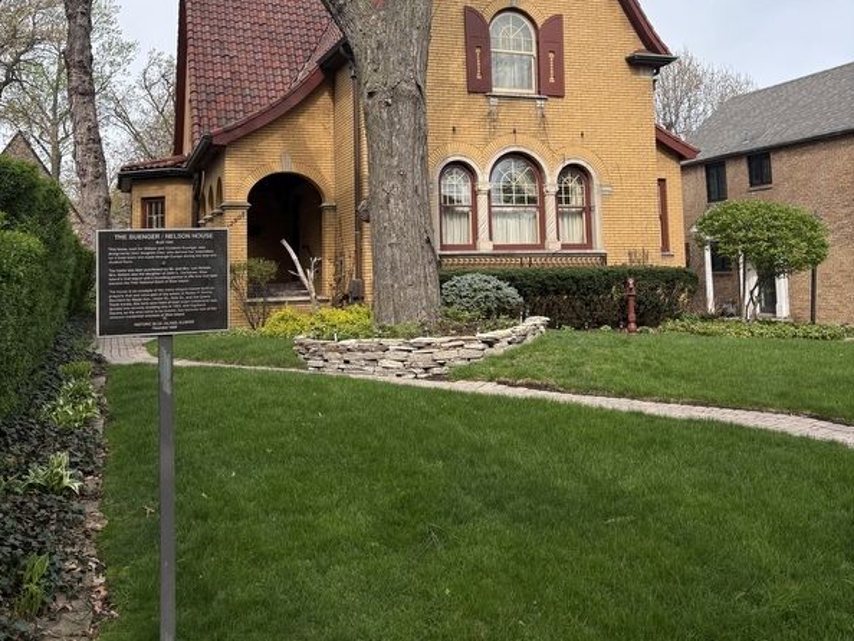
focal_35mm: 35
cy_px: 188
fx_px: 864
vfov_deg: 40.0
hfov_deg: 52.6
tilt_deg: +5.6
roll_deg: -1.0
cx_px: 424
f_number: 1.6
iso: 50
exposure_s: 1/2075
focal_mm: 5.96
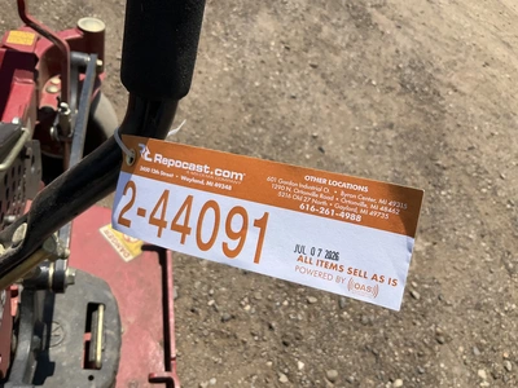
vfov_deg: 48.2
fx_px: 434
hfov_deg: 61.7
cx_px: 259
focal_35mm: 29
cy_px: 194
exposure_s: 1/2058
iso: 25
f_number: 1.8
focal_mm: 3
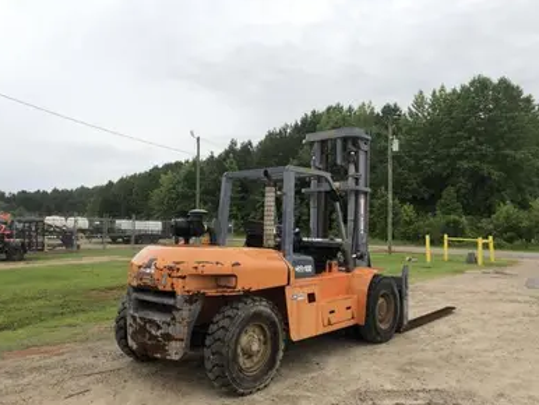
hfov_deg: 61.6
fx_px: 452
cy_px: 202
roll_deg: -0.4
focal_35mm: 29
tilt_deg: +1.1
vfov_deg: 48.3
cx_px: 261
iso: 20
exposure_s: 1/239
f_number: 1.8
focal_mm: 4
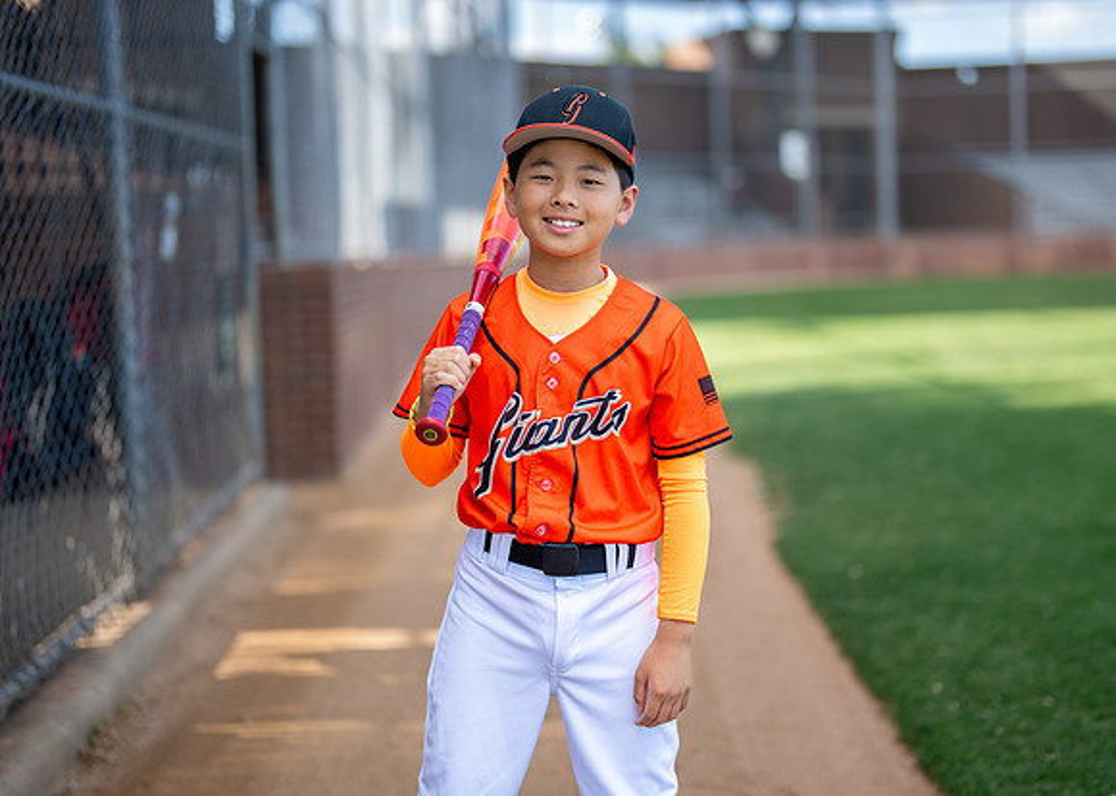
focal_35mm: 56
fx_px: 1778
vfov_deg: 25.3
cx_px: 609
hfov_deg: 34.8
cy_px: 386
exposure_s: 1/2000
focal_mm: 50
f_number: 1.2
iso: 125
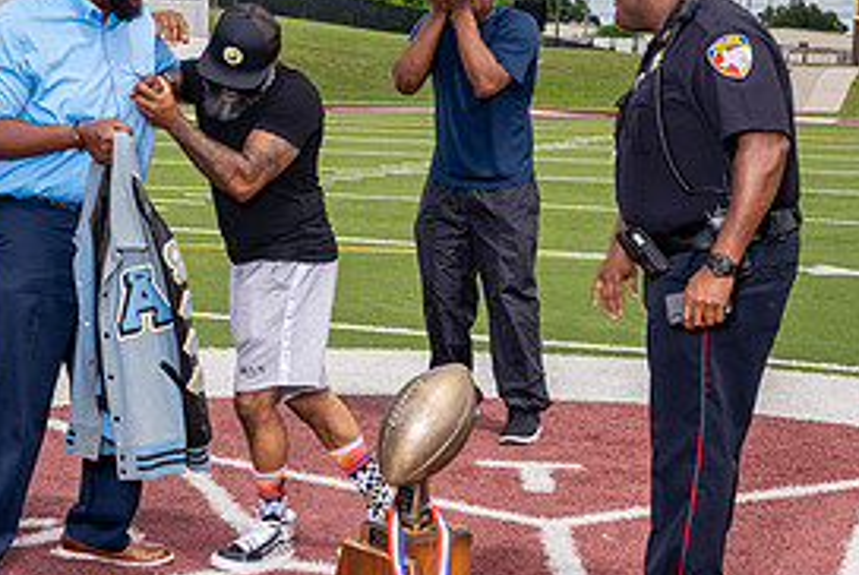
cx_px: 325
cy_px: 239
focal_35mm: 81
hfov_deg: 25.0
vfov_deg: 16.9
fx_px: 1935
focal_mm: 38
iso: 100
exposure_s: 1/200
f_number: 11
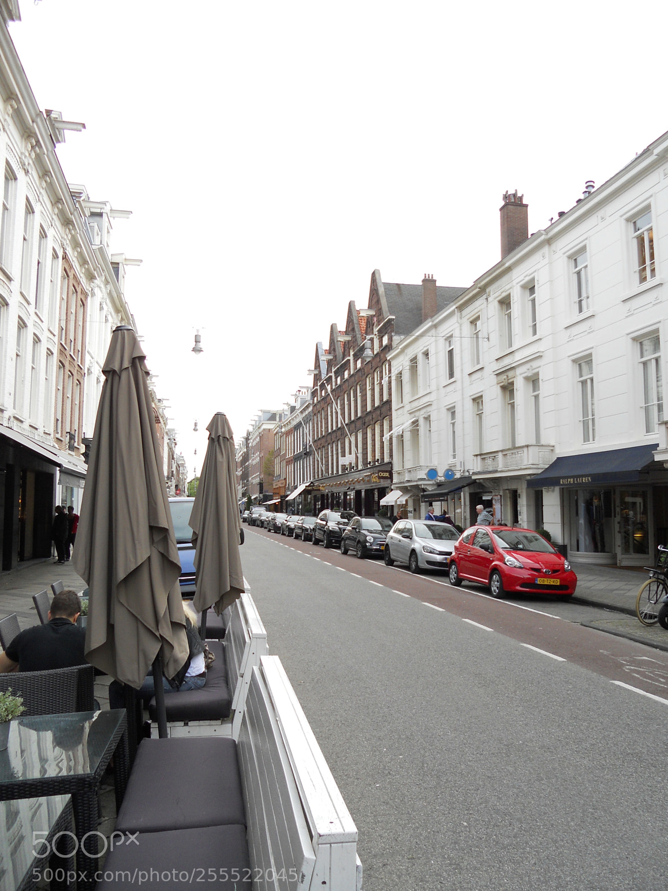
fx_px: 721
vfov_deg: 63.4
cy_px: 458
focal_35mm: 28
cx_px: 342
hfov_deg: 49.7
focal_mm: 4.9
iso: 80
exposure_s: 1/250
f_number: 3.2
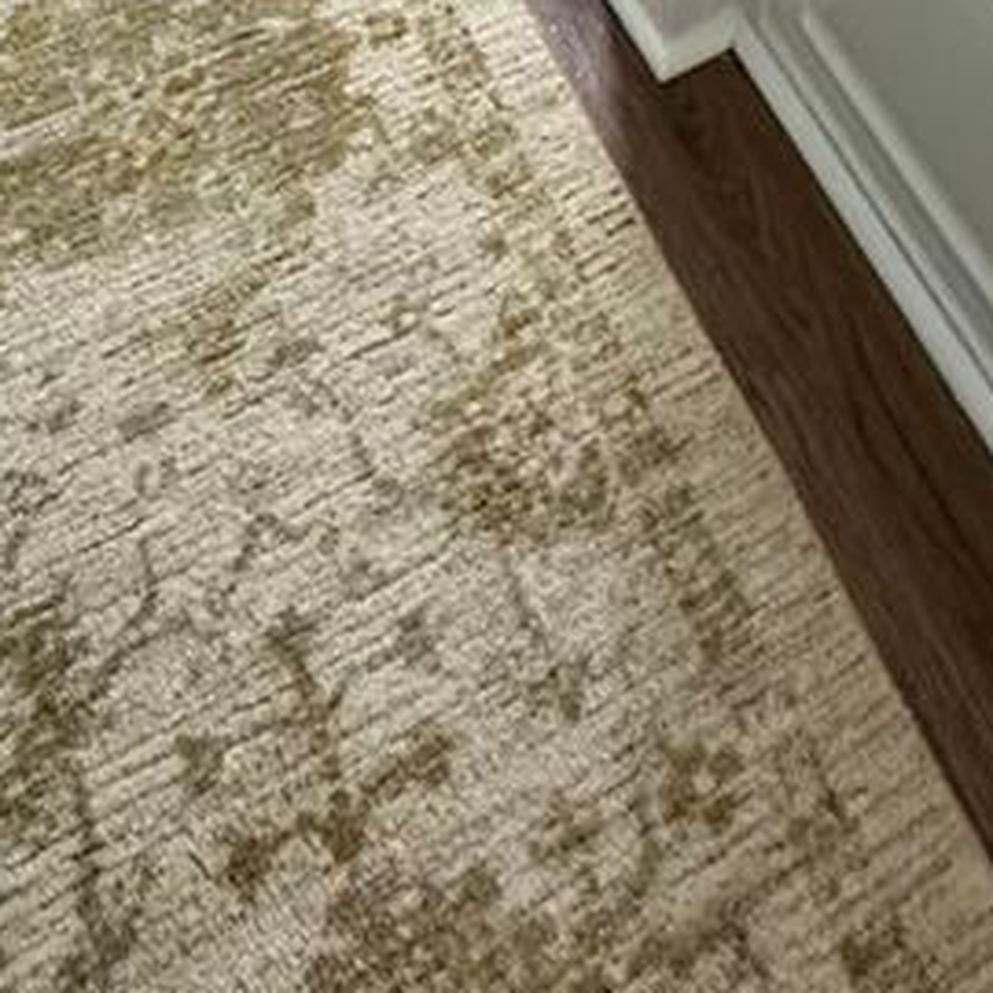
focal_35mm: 55
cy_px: -1129
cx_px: 552
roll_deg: -2.2
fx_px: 1785
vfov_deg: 17.6
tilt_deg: -14.9
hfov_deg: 31.1
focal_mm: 2.22
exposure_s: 1/60
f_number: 2.2
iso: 400
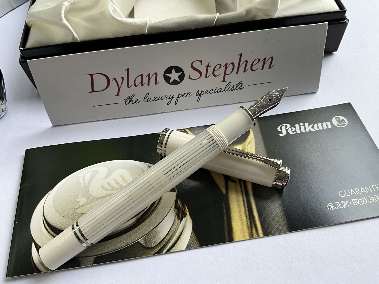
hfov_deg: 61.7
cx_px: 190
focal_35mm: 29
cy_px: 142
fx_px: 318
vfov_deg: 48.2
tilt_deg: -55.1
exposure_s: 1/122
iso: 40
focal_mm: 3
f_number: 1.8
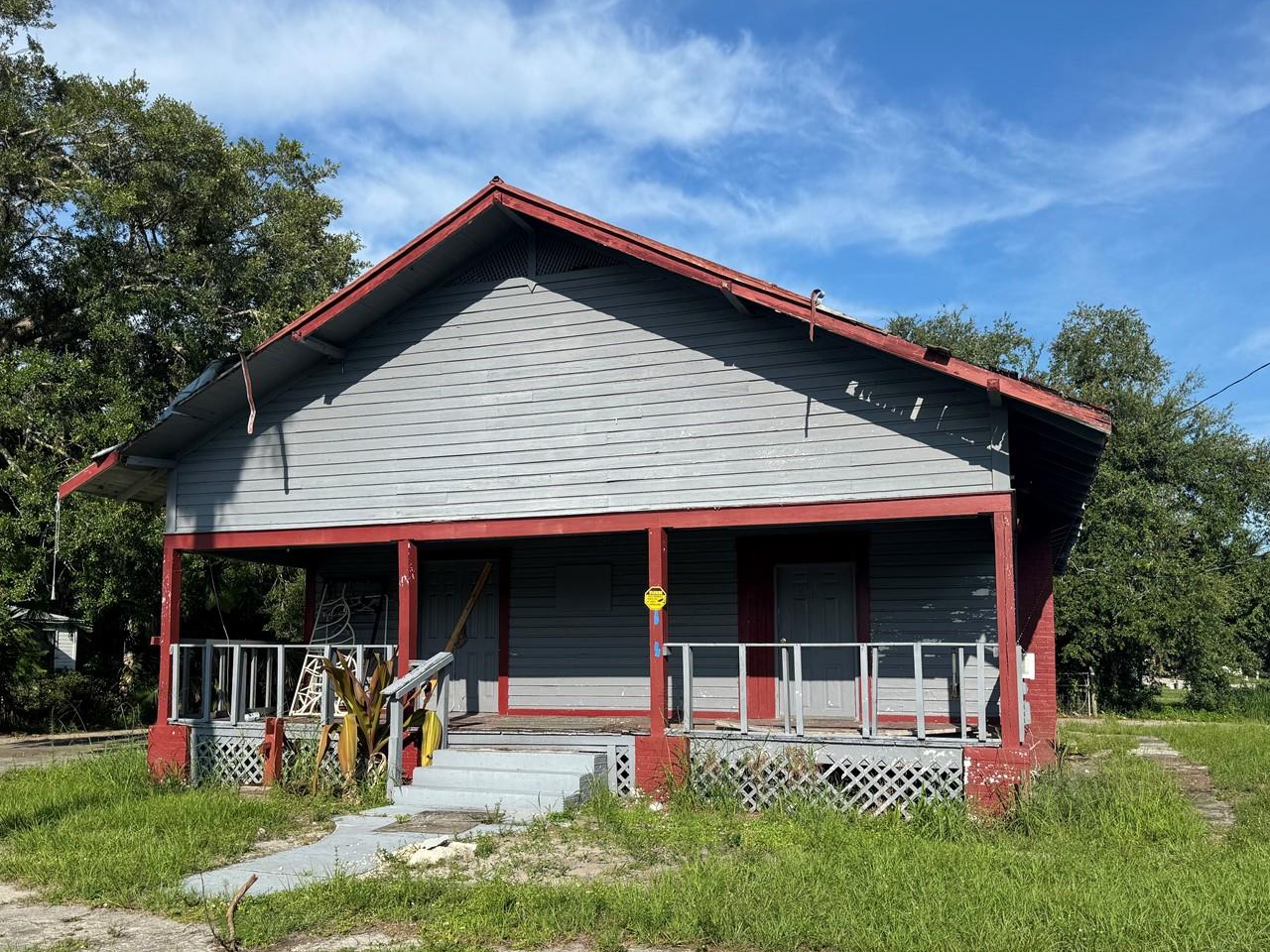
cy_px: 559
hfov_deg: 59.9
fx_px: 1101
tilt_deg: +4.0
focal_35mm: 30
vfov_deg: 46.6
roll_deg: -0.4
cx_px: 611
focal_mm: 6.76
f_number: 1.78
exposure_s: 1/4608
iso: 80
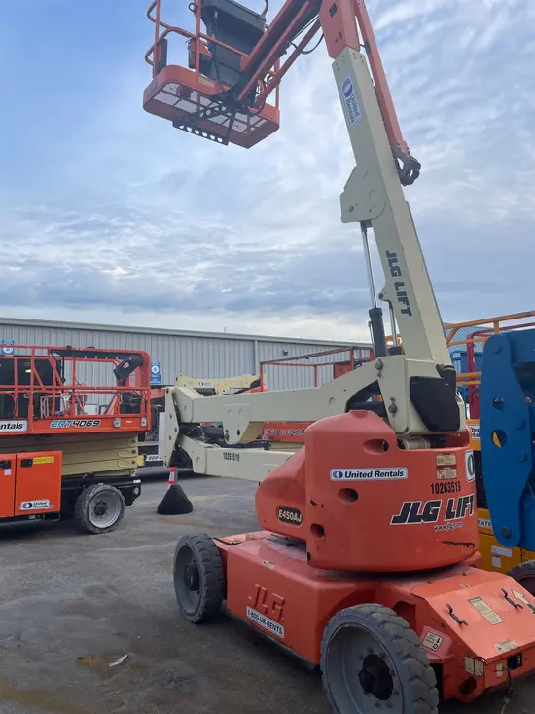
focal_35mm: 26
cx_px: 268
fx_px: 536
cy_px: 357
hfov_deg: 53.1
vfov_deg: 67.3
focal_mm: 4.2
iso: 32
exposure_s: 1/1208
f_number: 1.6
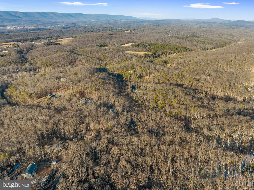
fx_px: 176
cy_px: 95
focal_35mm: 24
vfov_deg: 56.8
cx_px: 127
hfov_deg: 71.6
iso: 100
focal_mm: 12.29
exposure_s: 1/240
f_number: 4
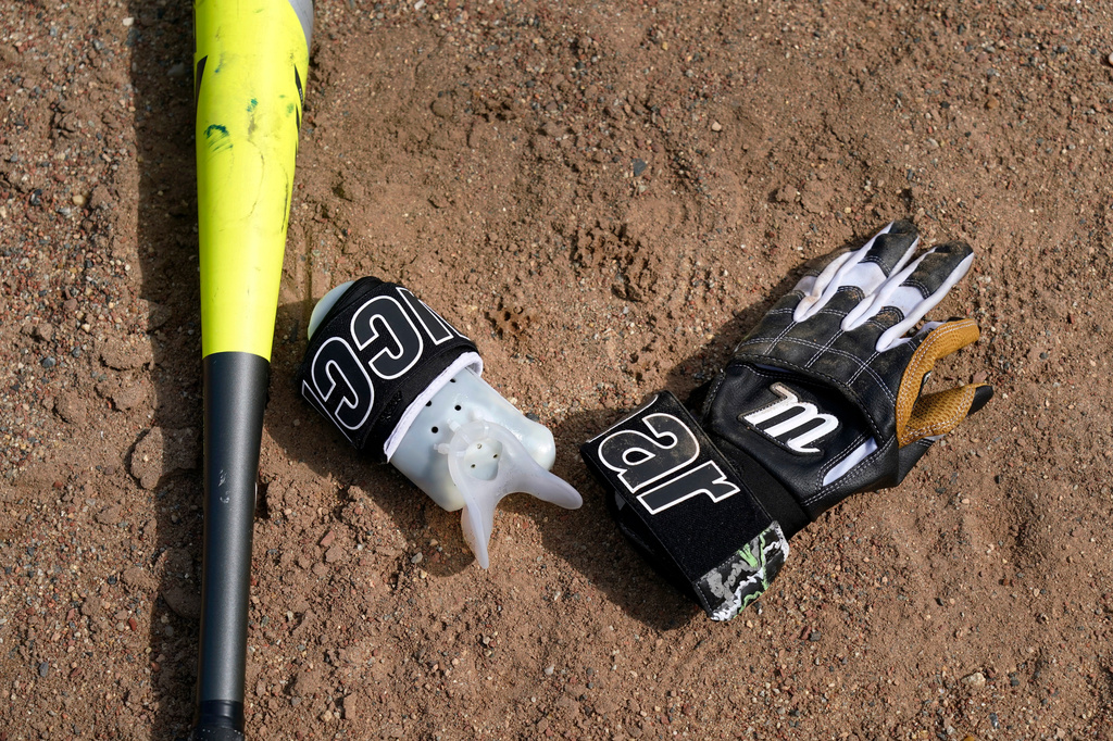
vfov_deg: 15.9
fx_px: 2658
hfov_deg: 23.7
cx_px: 556
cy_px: 370
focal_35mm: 86
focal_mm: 86
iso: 500
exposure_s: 1/2500
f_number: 6.3
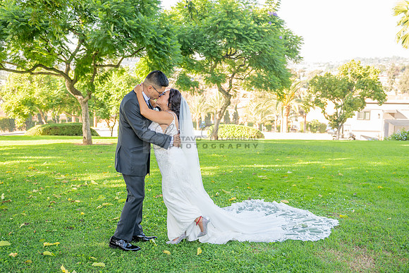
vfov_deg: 37.4
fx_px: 403
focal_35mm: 35
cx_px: 199
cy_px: 142
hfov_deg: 53.8
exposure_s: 1/200
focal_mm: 32
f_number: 3.5
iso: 200
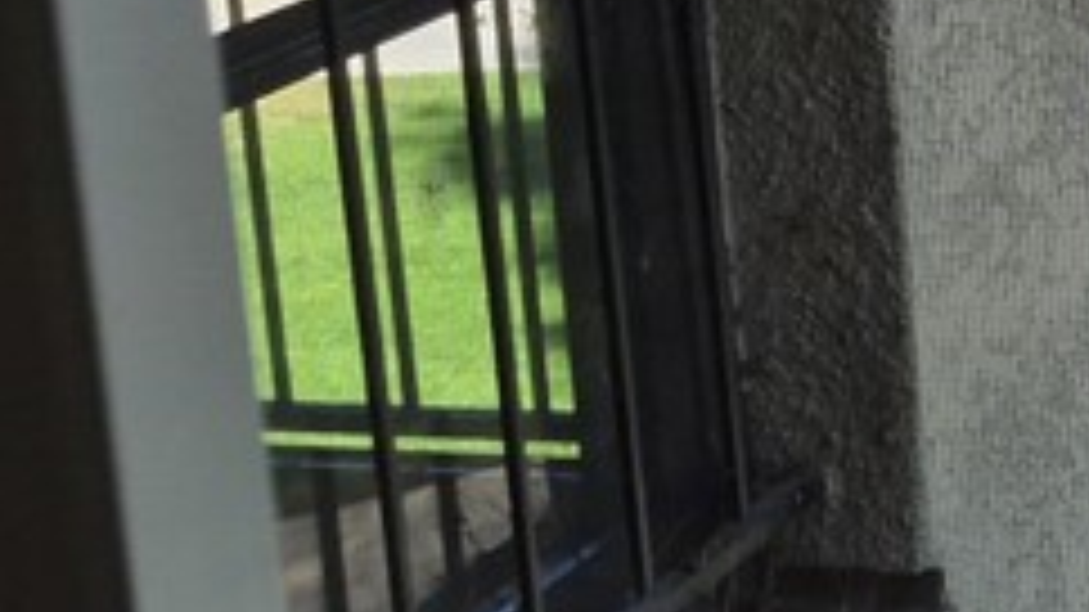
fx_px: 3060
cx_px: 1868
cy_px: -432
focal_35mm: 106
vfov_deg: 10.8
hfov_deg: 17.1
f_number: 1.8
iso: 80
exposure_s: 1/1916
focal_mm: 5.4
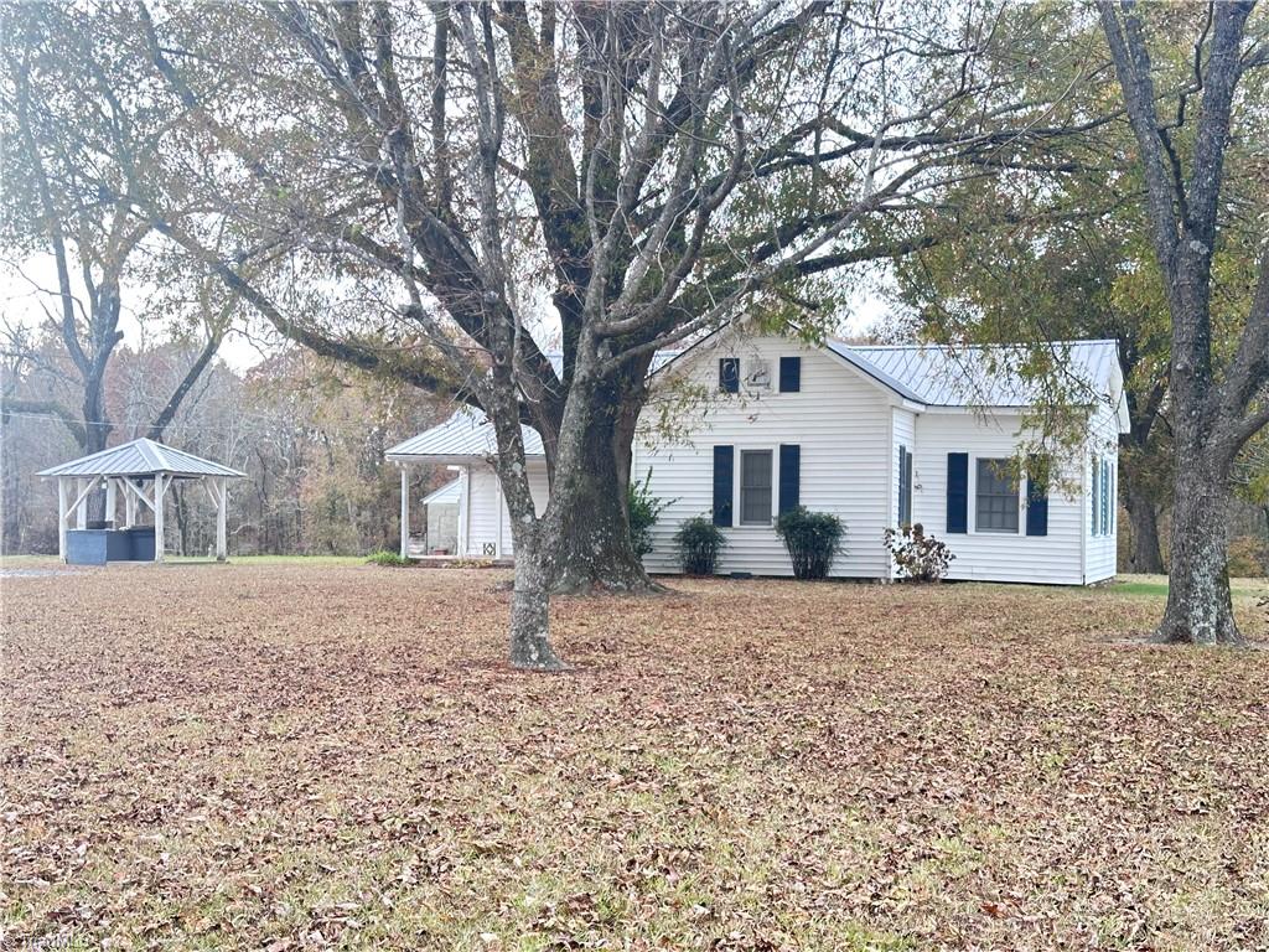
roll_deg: -0.5
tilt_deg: +2.2
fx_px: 1760
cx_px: 634
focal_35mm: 48
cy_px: 476
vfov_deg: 30.3
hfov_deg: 39.7
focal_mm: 6.86
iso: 64
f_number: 1.78
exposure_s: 1/208
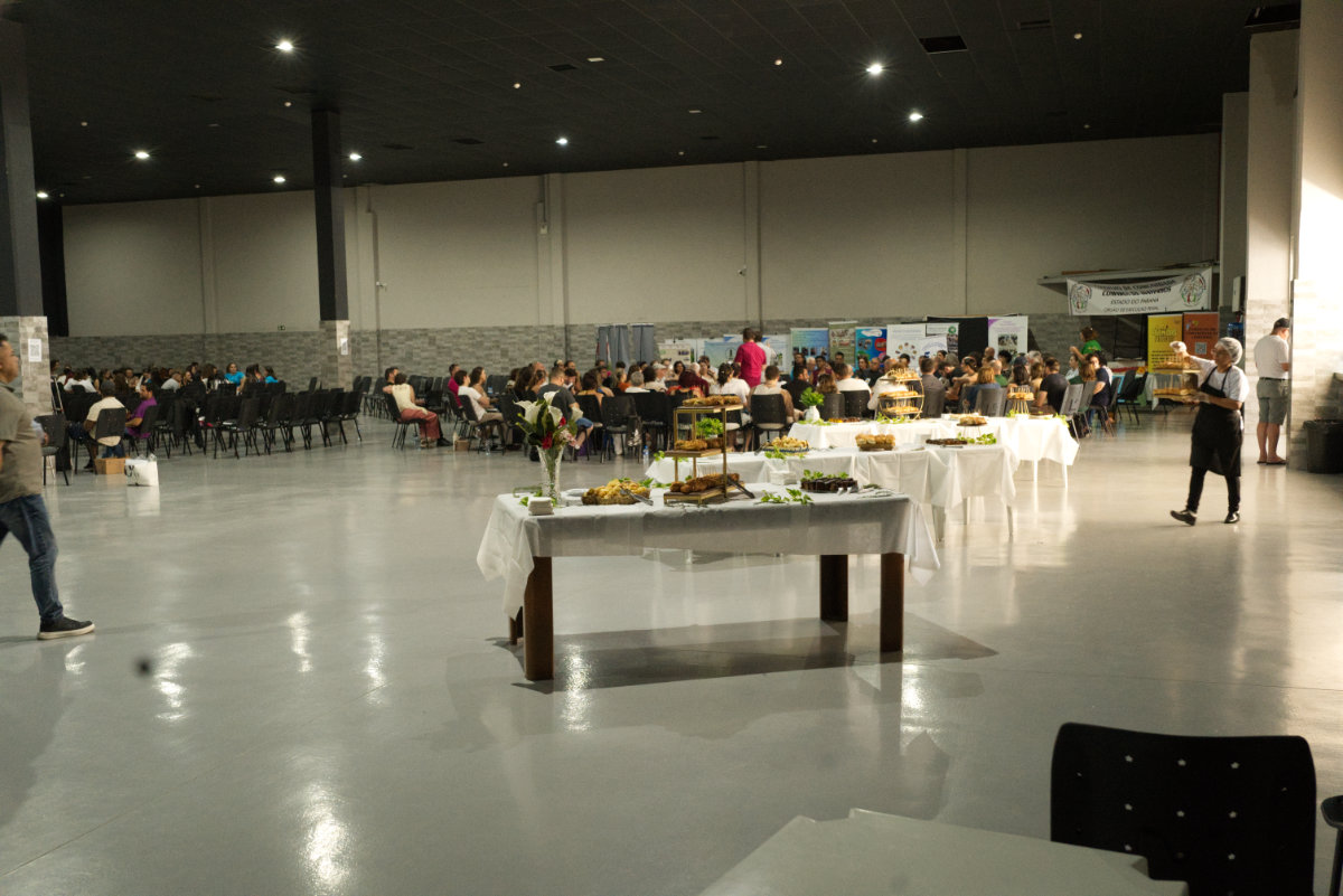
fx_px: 1306
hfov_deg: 54.4
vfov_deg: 37.9
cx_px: 672
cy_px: 448
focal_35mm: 35
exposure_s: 1/80
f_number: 5.6
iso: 10000
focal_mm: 35
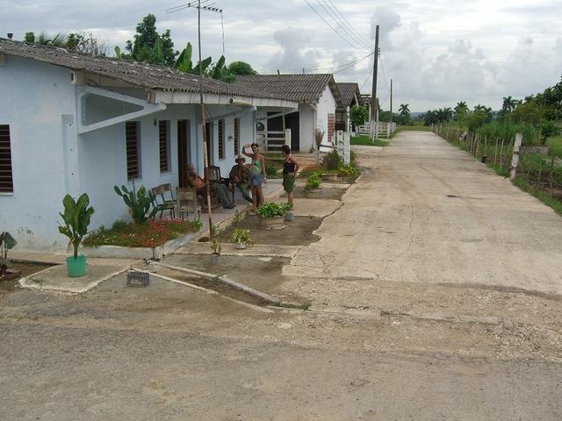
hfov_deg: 49.0
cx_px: 281
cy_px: 210
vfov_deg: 37.7
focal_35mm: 38
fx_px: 617
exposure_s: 1/500
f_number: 4
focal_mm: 7.9
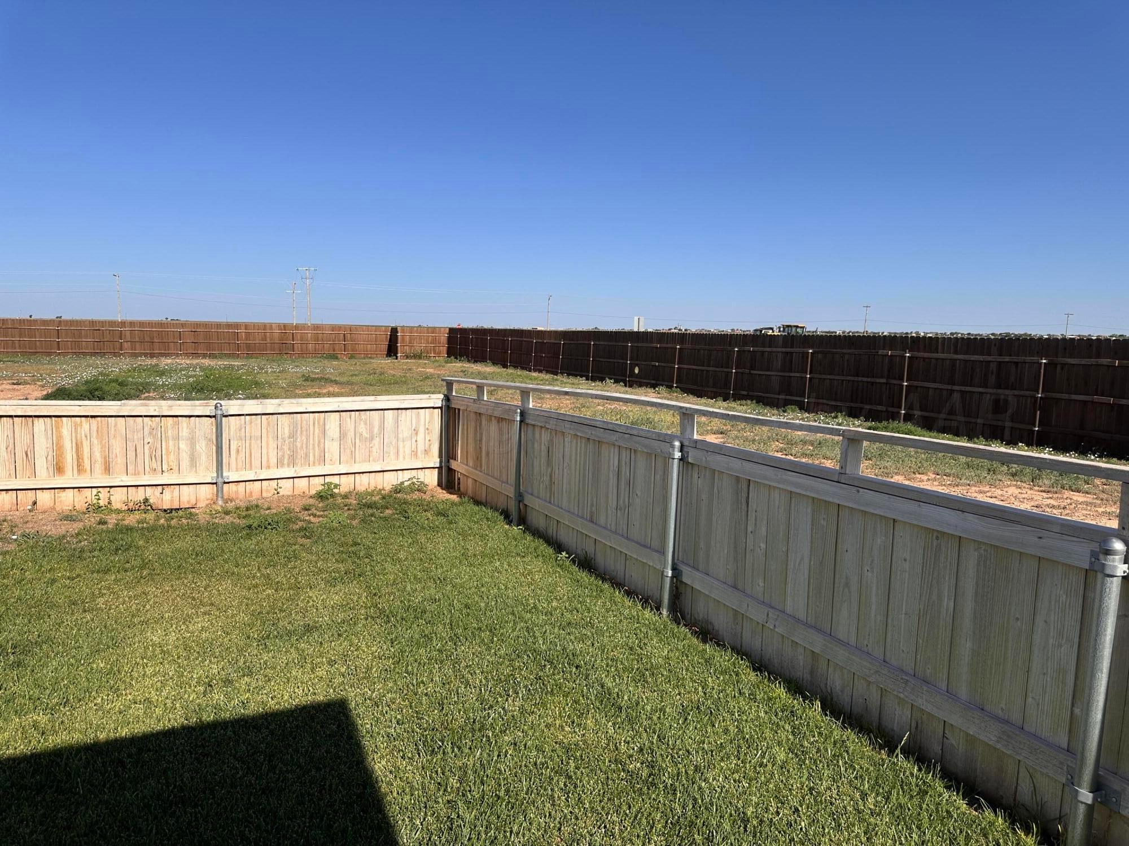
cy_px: 423
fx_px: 783
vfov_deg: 56.8
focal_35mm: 24
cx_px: 564
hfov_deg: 71.6
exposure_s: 1/5525
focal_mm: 6.86
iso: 80
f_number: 1.78
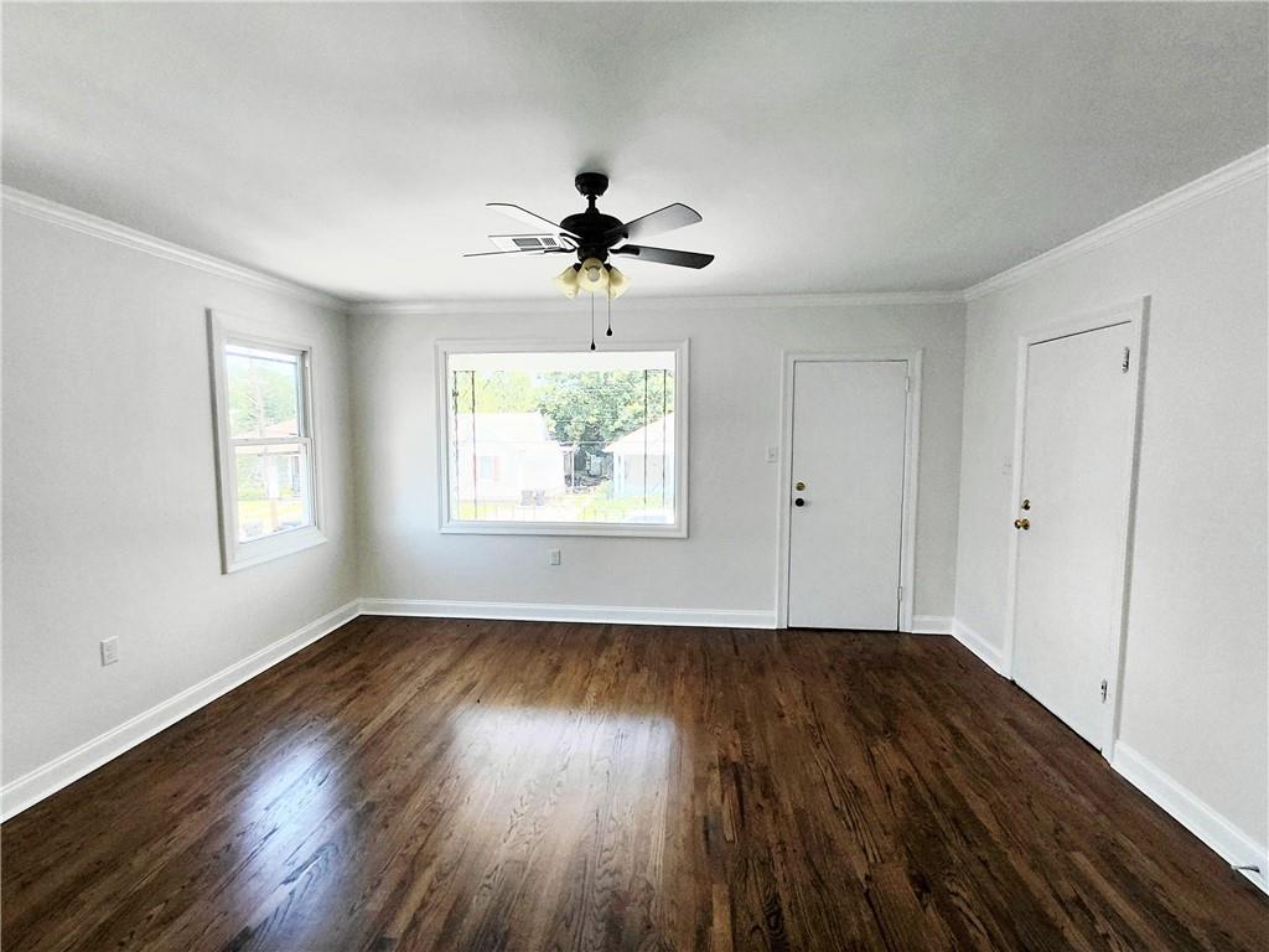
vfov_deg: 78.1
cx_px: 634
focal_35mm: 16
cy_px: 476
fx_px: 587
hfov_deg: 94.5
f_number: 2.2
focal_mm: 1.64
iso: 40
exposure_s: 1/185
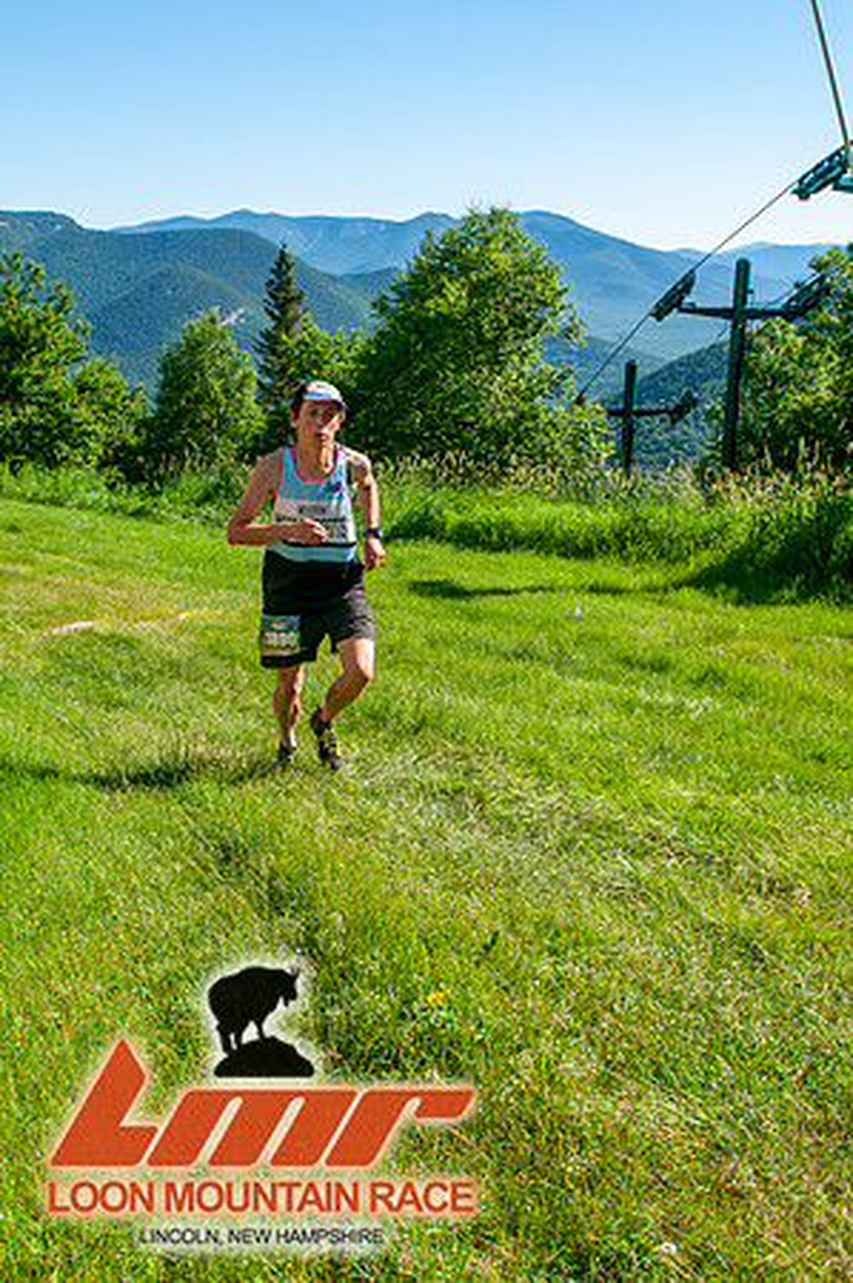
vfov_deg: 53.2
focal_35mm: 36
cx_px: 426
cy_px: 642
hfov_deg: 36.8
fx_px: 1282
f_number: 8
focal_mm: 24
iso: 200
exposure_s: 1/400
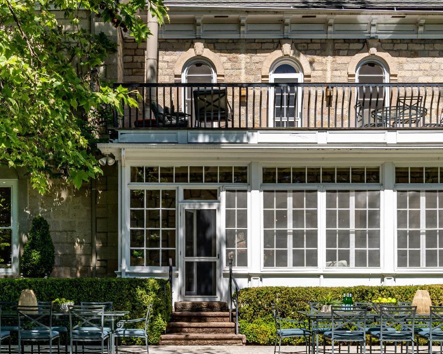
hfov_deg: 33.0
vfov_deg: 26.5
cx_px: 206
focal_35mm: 57
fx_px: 747
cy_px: 236
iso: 100
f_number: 11
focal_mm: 24
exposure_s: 1/80
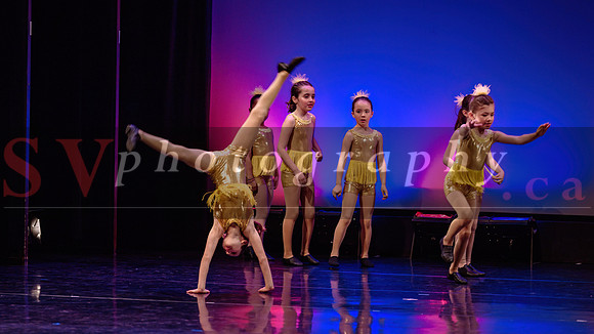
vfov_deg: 7.8
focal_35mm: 155
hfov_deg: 13.9
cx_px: 256
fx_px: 2440
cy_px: 190
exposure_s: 1/320
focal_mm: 130
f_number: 2.8
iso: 1600
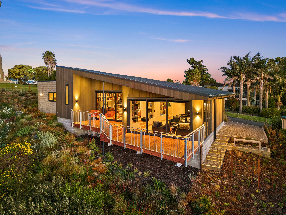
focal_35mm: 24
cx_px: 143
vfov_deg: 56.8
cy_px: 108
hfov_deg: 71.6
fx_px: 198
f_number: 1.8
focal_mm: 8.7
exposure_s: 1/15
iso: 210
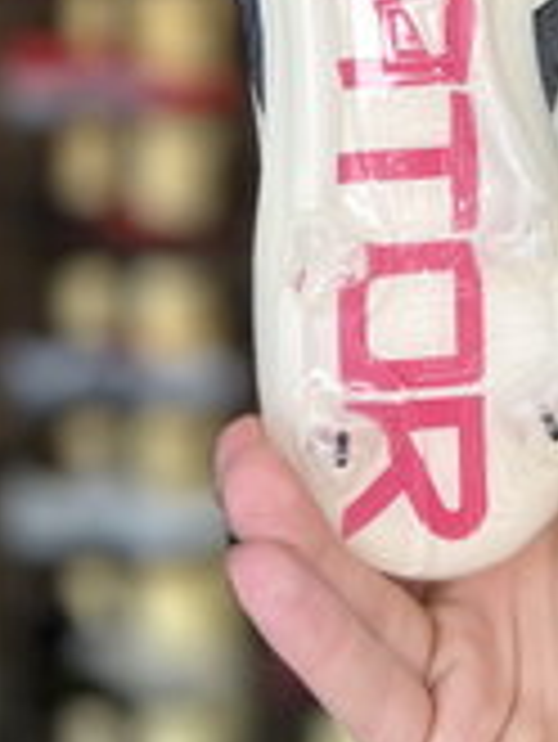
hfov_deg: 17.4
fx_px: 1803
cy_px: -92
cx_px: 459
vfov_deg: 21.9
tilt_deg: -1.4
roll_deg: +0.6
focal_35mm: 84
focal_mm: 5.7
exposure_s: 1/119
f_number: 1.5
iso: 64
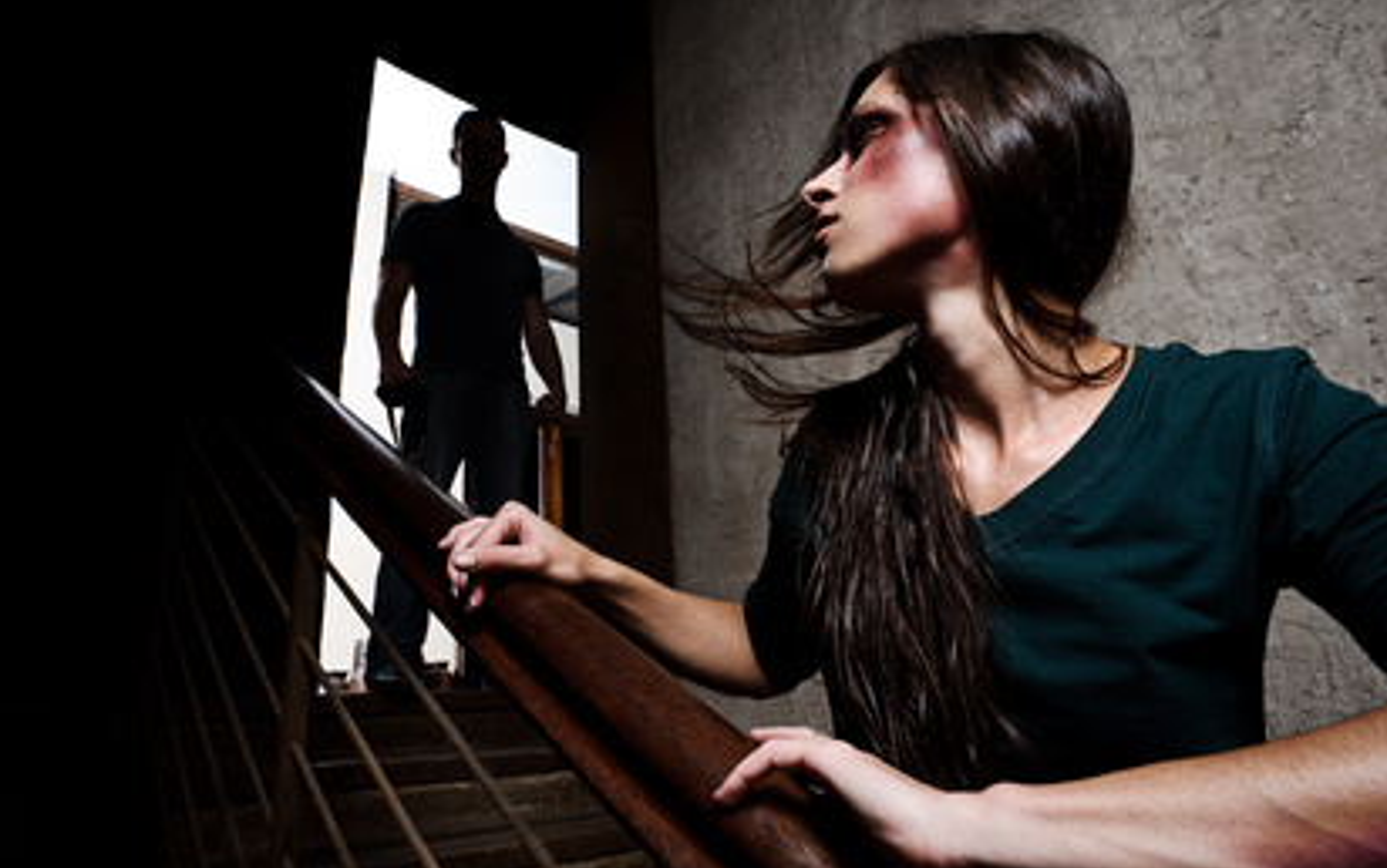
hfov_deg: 82.2
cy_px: 436
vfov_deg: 57.3
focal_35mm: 21
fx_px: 794
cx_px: 685
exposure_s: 1/200
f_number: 14
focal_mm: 20
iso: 200
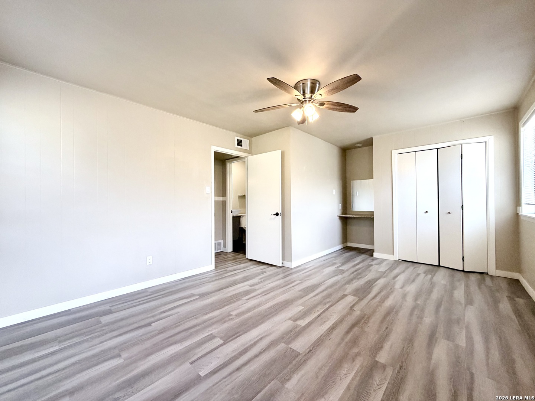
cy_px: 200
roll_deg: +0.4
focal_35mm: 14
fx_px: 216
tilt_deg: +0.2
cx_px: 268
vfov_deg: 85.7
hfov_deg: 102.1
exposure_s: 1/121
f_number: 2.2
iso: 200
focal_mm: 2.22
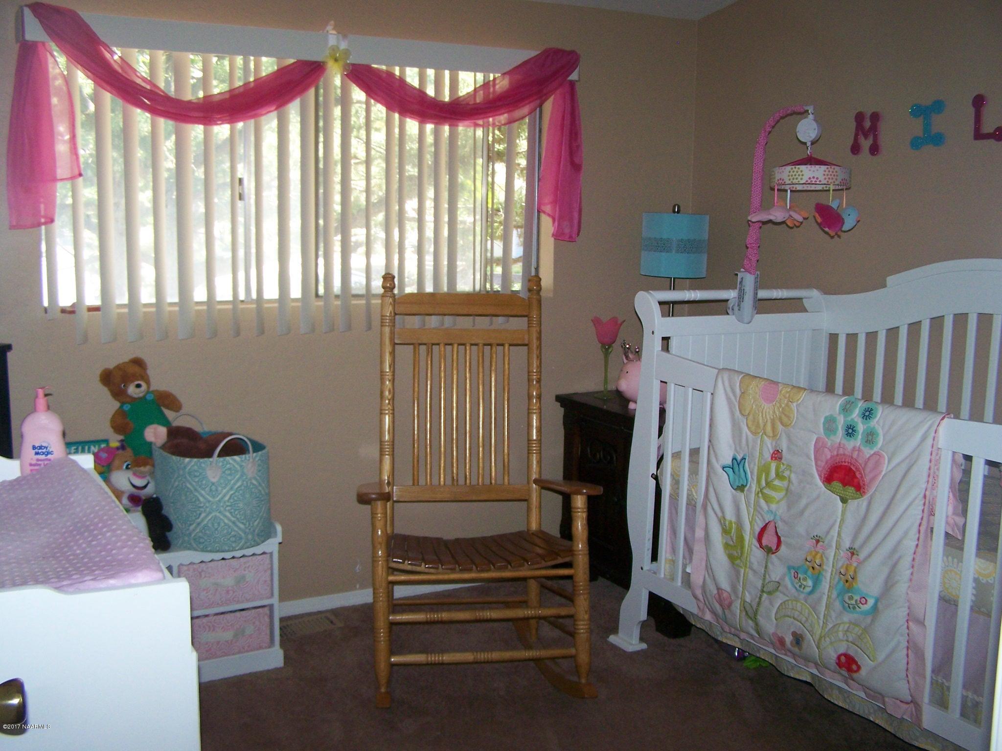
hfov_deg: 49.0
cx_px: 501
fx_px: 1100
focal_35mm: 38
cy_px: 376
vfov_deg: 37.7
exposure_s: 1/60
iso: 160
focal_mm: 6.3
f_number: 2.8
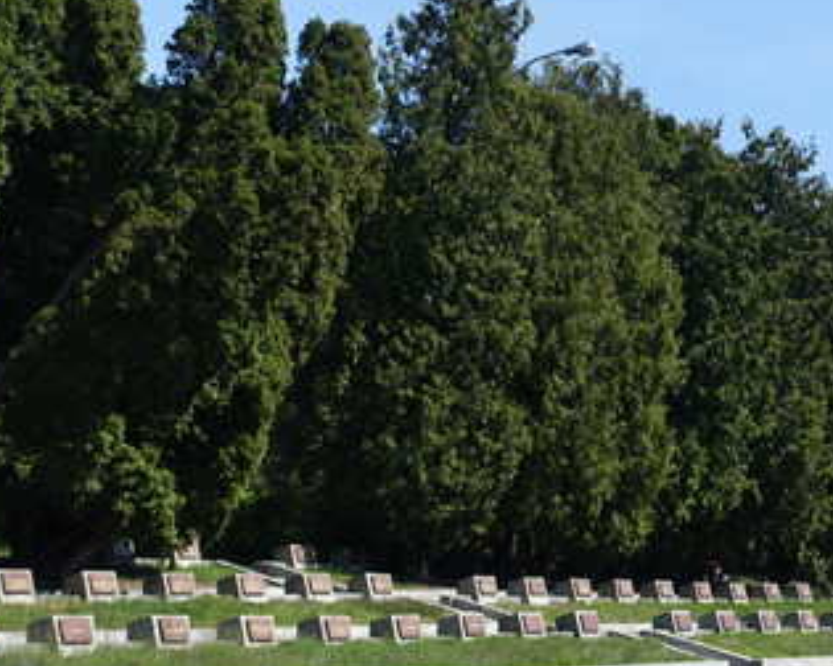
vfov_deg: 15.2
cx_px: 809
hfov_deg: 18.6
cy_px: 292
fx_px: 2490
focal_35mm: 101
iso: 125
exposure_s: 1/100
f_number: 4
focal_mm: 19.48
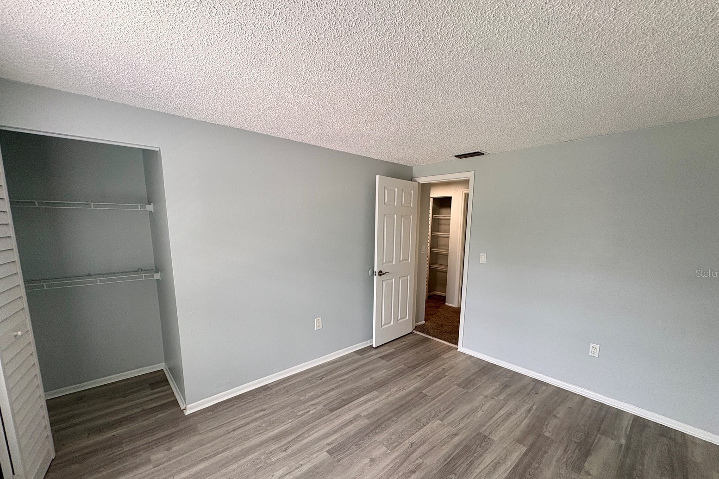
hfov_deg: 100.4
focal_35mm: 15
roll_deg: +0.9
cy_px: 273
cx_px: 369
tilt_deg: -8.6
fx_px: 300
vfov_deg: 76.9
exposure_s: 1/99
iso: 160
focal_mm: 2.22
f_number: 2.2
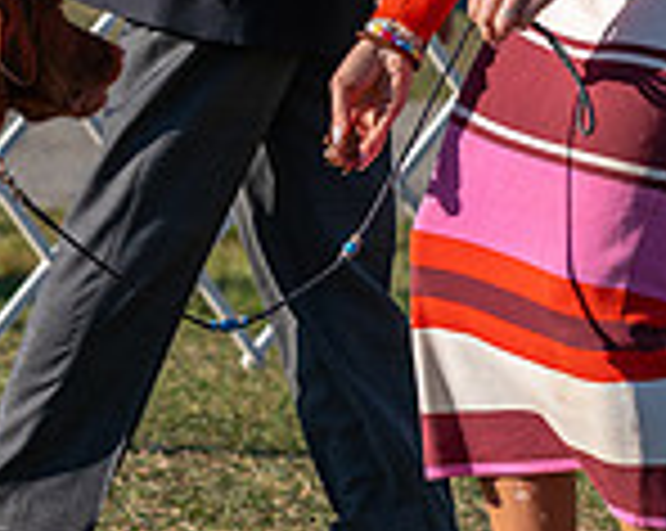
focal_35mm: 467
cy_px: -130
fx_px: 9193
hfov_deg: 4.1
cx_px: -110
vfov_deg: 3.3
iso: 125
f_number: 4.5
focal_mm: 109
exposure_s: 1/1250
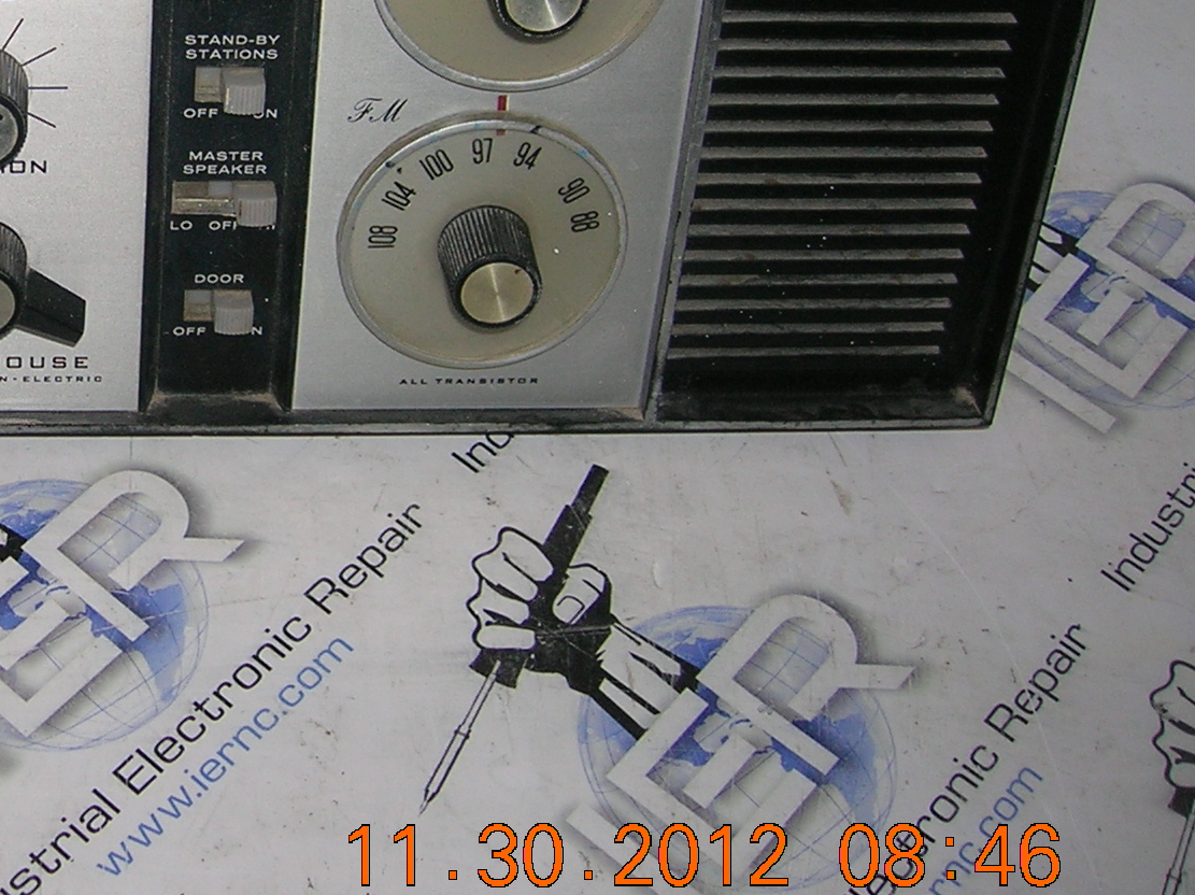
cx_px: -13
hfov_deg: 26.3
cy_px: 127
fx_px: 2415
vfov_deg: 20.6
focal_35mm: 70
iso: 50
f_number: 2.9
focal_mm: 5.7
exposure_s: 1/60.1
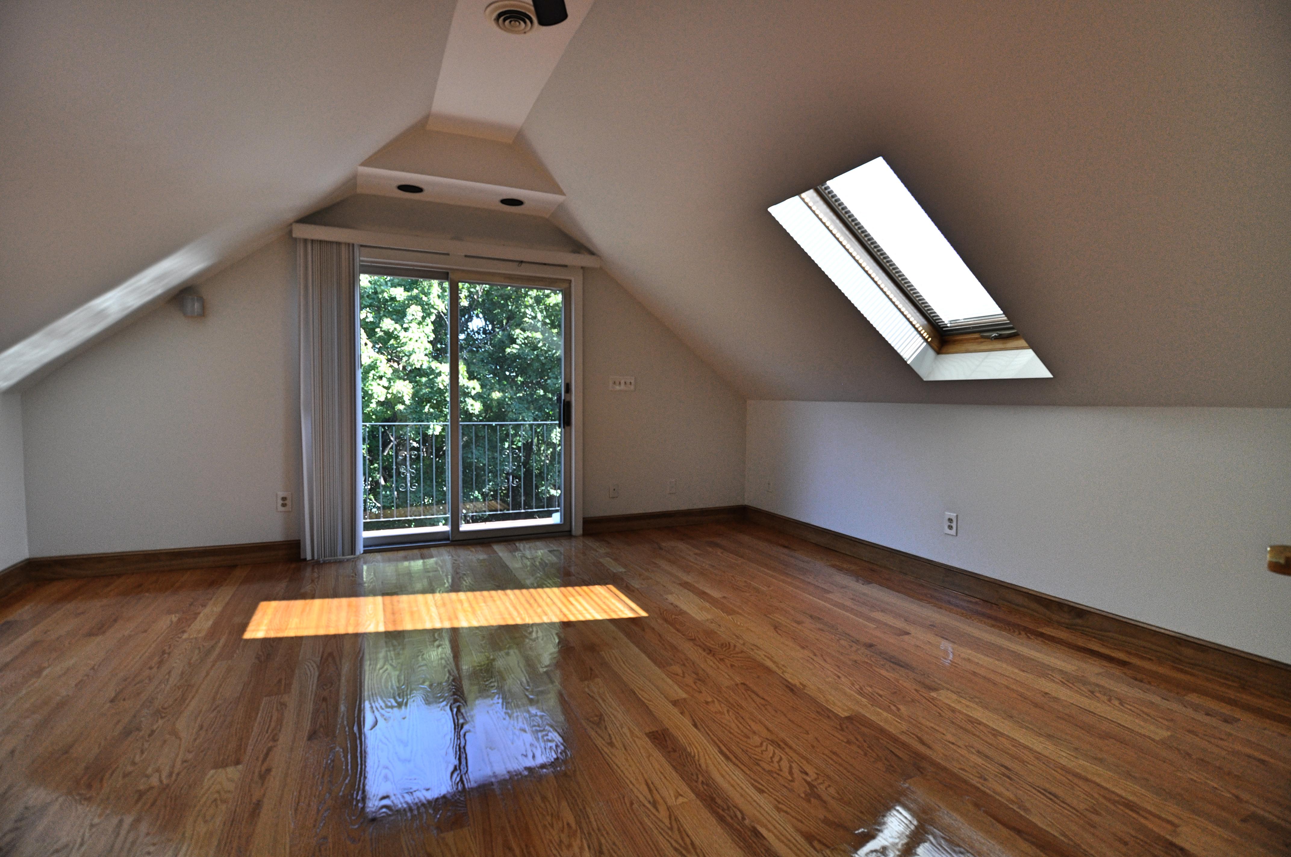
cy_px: 428
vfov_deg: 71.9
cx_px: 646
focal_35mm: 16
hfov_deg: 95.0
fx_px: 591
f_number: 5
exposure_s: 1/100
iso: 400
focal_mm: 11
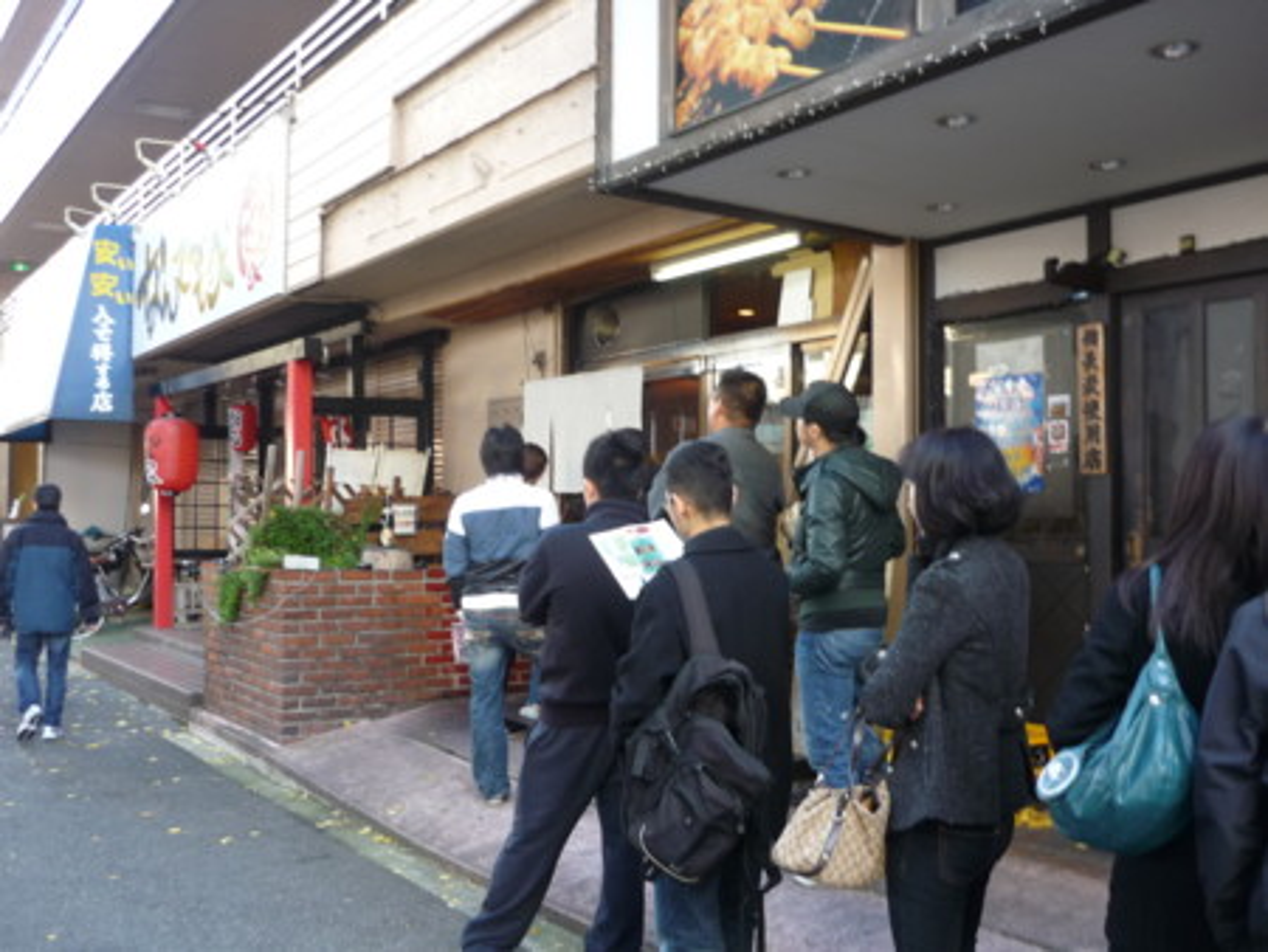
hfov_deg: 55.3
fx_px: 1209
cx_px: 634
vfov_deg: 43.0
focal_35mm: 33
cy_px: 476
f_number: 2.8
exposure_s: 1/30
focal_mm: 5.5
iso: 125
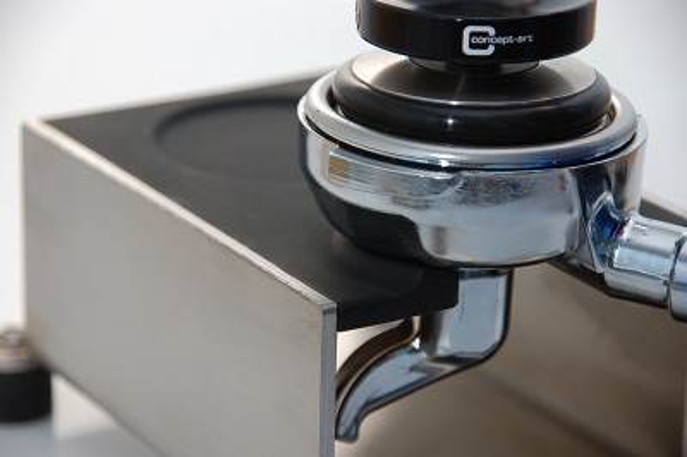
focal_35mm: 174
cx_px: 344
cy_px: 228
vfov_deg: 7.9
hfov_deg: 11.8
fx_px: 3318
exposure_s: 1/100
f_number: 6
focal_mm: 116
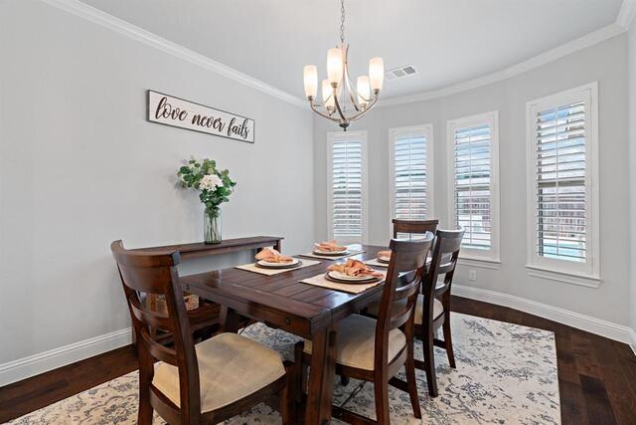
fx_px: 283
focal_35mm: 16
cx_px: 318
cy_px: 212
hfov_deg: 96.7
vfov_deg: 73.8
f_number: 9
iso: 250
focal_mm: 16
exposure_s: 2
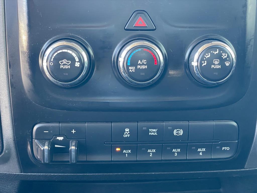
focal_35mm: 52
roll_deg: +2.4
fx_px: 386
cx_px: 128
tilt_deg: -21.7
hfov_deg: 36.8
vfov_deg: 28.0
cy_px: 96
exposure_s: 1/40
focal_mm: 6
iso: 320
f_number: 2
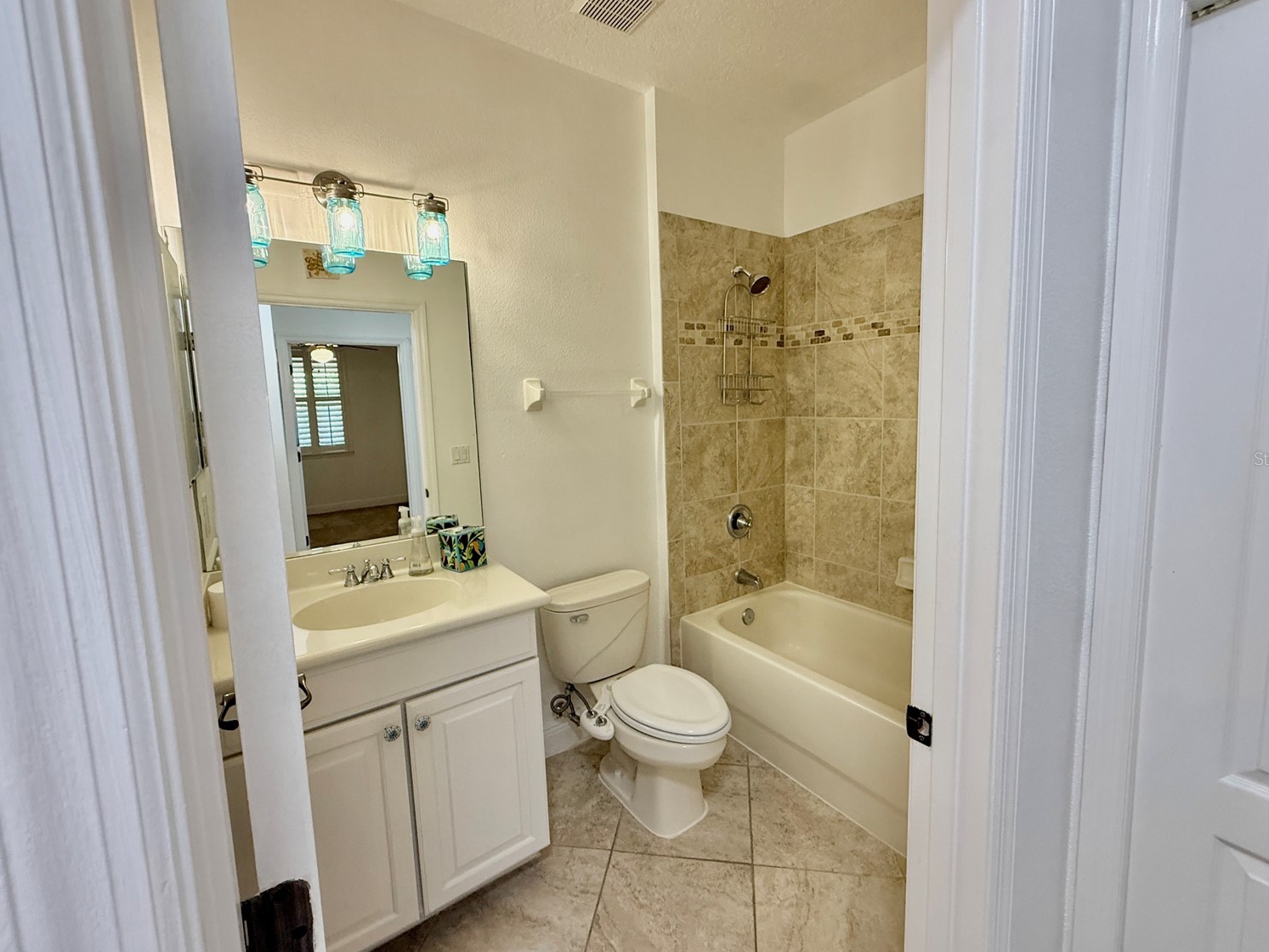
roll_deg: +1.9
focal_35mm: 15
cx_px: 654
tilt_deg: -5.2
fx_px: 550
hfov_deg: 98.1
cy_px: 458
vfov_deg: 81.7
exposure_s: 1/120
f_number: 2.2
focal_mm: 2.22
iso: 250
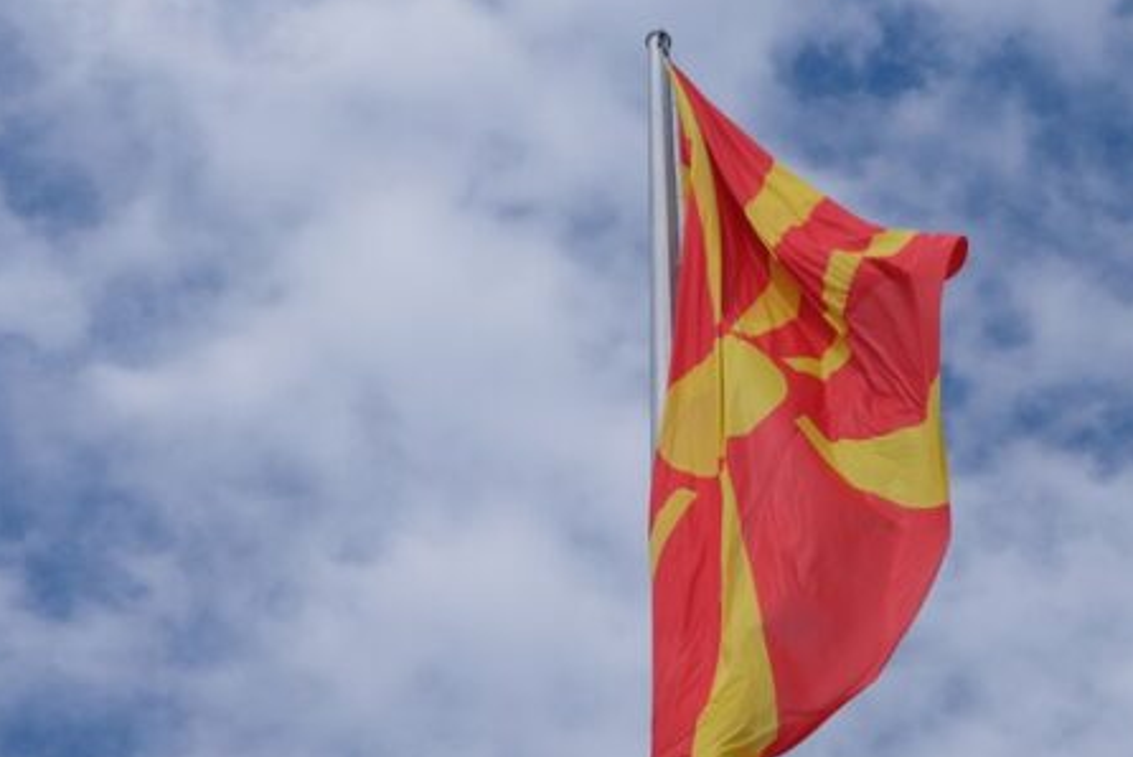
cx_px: 869
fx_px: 3685
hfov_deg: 17.4
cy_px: 563
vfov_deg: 11.7
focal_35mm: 117
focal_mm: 50
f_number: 8
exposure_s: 1/750
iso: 200
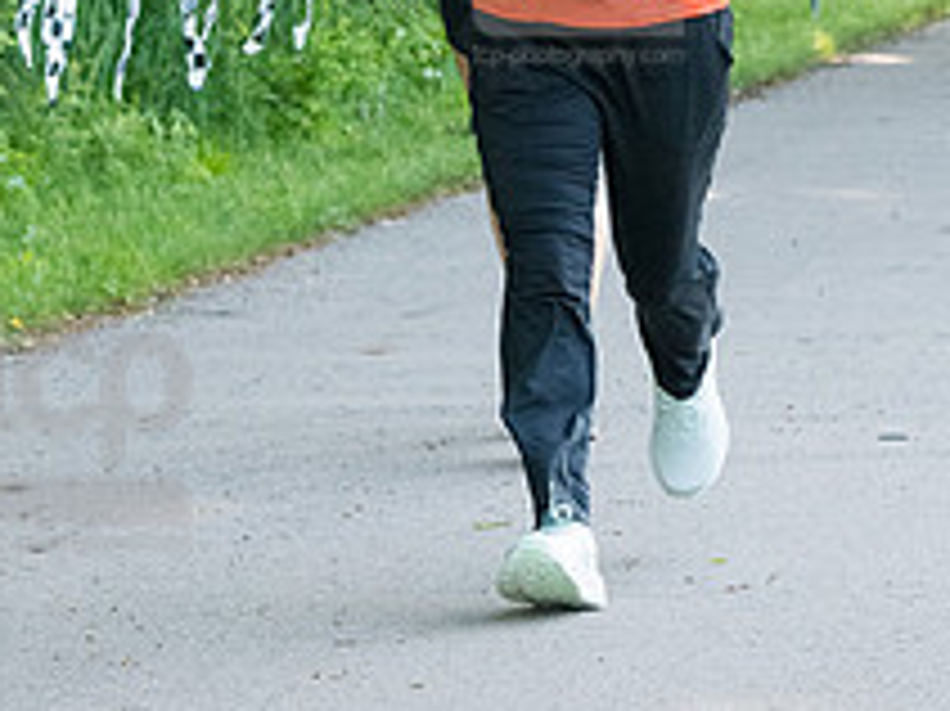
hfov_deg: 7.2
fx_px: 7598
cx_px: 579
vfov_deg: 5.3
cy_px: -58
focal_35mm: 277
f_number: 5.6
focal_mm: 90
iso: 4000
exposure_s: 1/1600
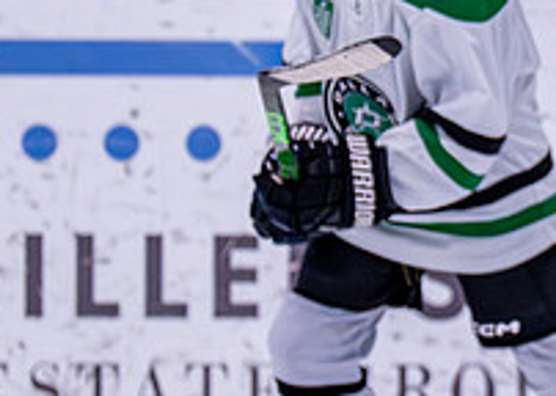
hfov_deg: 1.9
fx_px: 16774
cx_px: 698
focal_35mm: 1063
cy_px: 189
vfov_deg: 1.4
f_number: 2.8
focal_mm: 200
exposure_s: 1/1250
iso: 2500
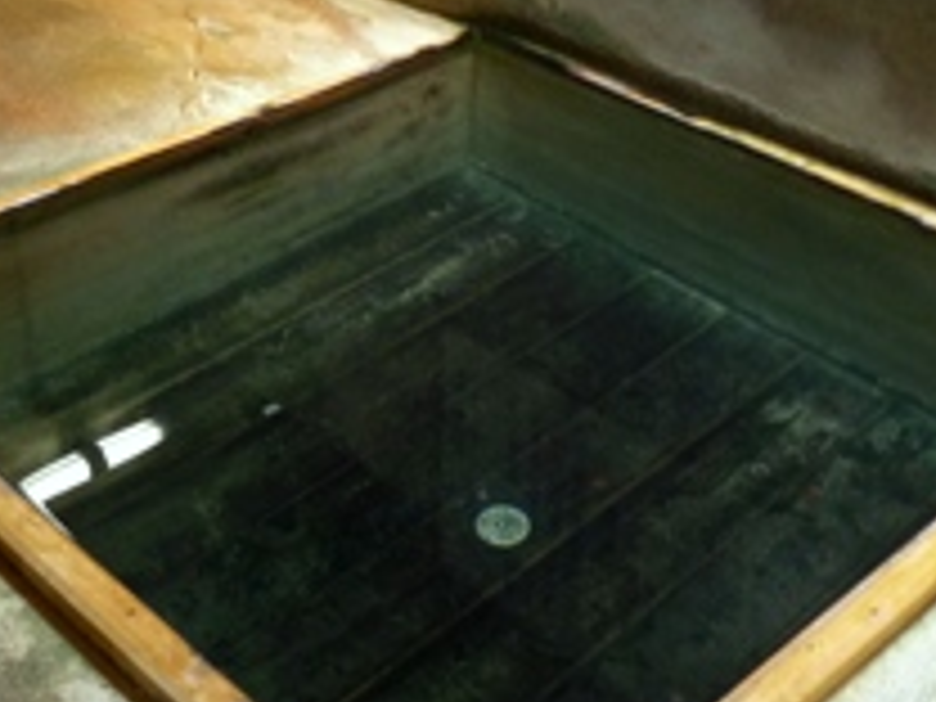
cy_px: 382
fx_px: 1460
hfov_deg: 35.5
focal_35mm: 54
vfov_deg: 27.0
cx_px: 414
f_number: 2.8
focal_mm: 4.4
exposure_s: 1/8
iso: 200
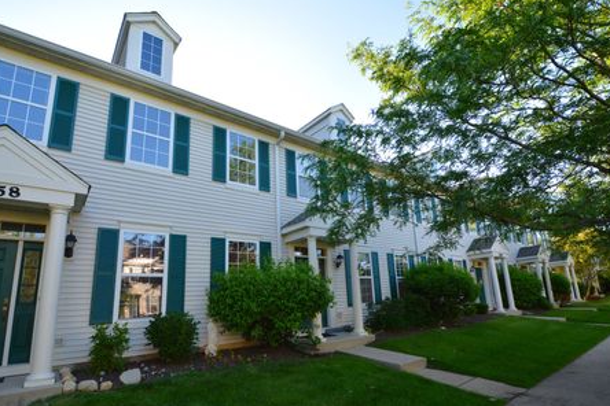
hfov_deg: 88.2
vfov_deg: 65.6
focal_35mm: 19
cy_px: 222
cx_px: 313
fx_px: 315
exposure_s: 1/160
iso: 400
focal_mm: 11
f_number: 9
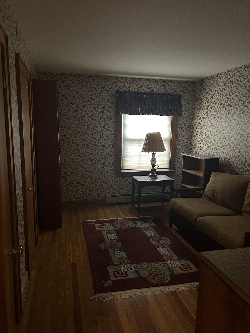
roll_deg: +0.4
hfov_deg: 53.1
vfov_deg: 67.3
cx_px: 125
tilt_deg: -8.5
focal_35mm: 26
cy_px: 166
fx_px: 250
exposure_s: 1/30
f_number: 1.5
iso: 640
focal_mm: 5.7
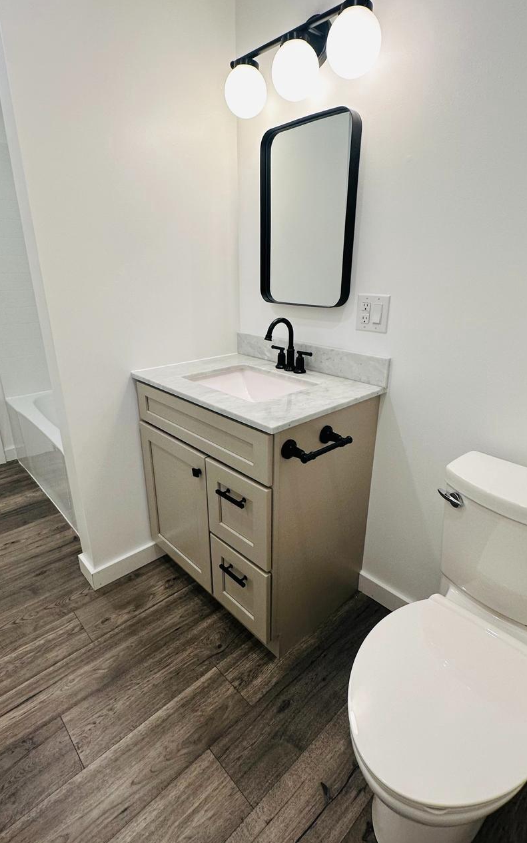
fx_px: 414
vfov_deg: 91.1
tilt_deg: -19.6
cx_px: 263
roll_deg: -0.4
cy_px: 414
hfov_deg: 65.0
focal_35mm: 18
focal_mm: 2.22
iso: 125
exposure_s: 1/120
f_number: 2.2
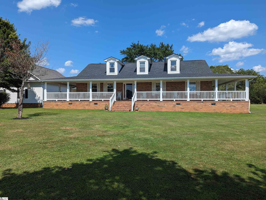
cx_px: 133
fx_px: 185
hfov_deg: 71.5
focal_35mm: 24
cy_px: 100
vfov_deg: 56.9
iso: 46
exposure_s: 1/2762
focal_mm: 6.81
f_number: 1.85
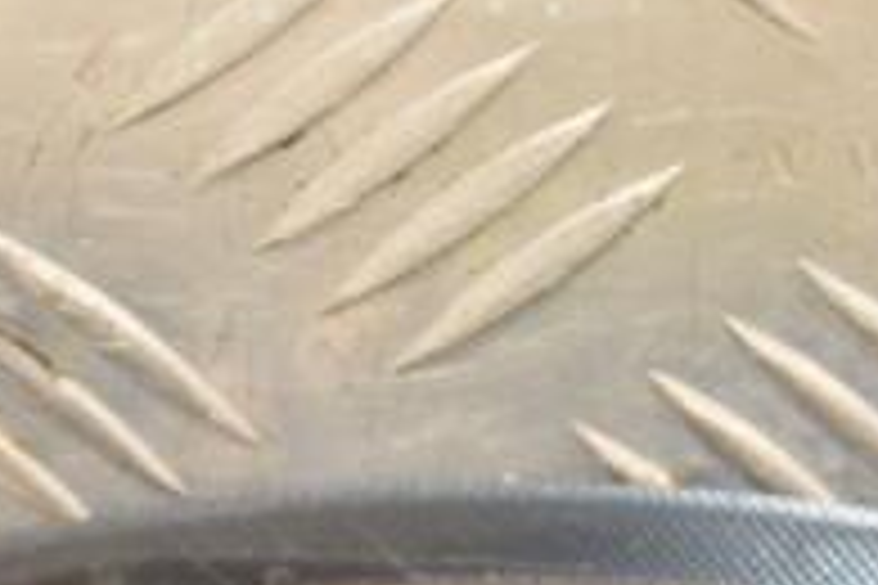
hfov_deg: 6.0
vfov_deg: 4.0
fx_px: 8427
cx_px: 522
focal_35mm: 346
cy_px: 850
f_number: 5.3
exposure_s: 1/125
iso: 800
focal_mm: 75
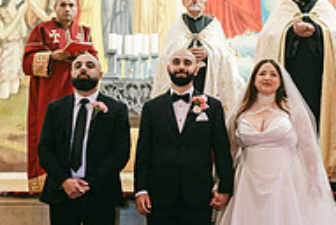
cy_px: 69
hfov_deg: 19.0
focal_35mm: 107
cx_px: 211
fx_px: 1000
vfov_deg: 12.8
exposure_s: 1/320
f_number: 1.2
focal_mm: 35
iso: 800
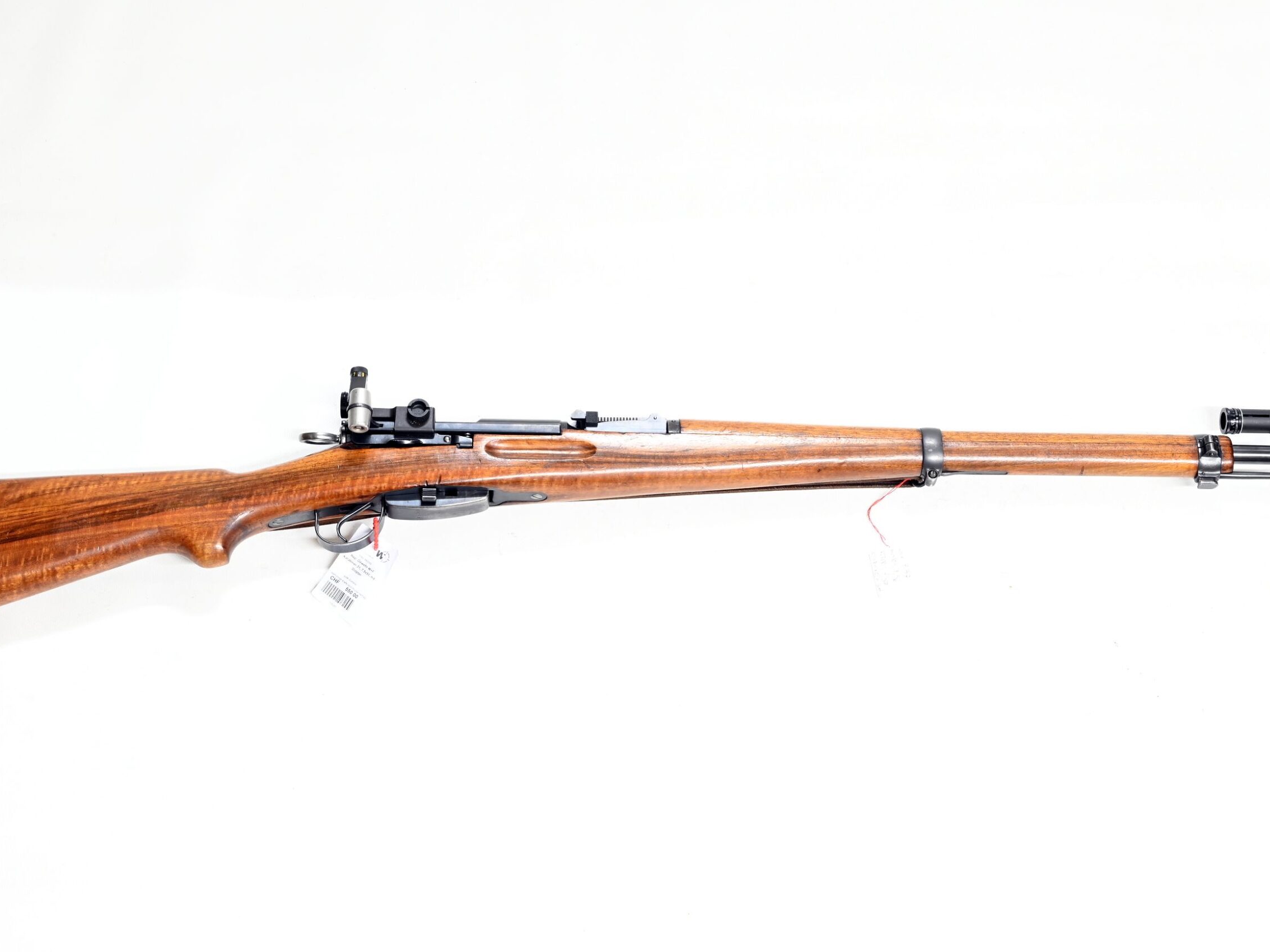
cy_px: 476
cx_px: 615
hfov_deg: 37.5
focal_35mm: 51
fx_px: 1871
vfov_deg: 28.6
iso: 320
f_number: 9
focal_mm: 47
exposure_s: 1/1.3
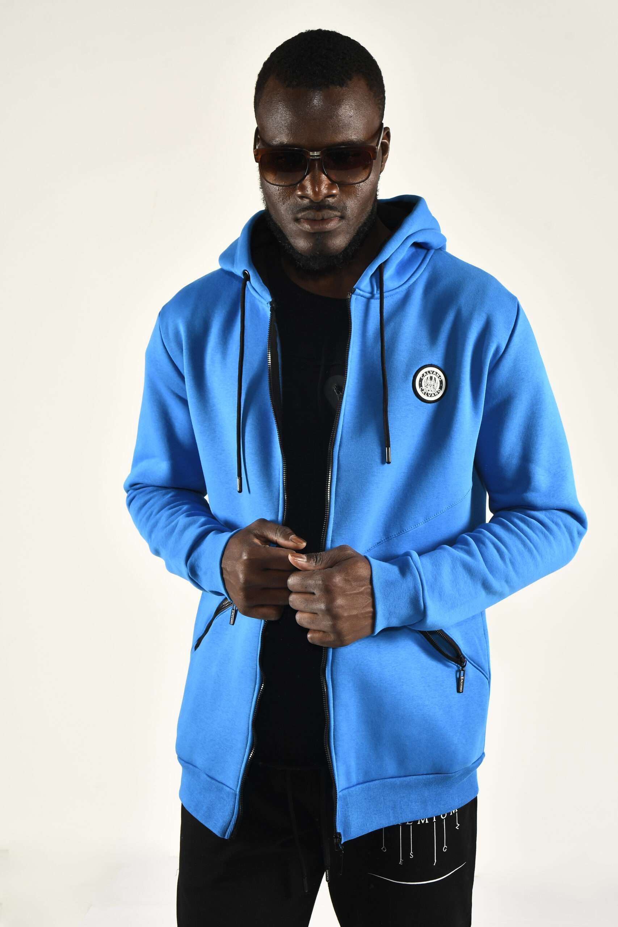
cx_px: 309
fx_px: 1236
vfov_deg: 41.1
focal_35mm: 48
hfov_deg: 28.1
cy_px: 464
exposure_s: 1/125
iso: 160
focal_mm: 32
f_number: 9
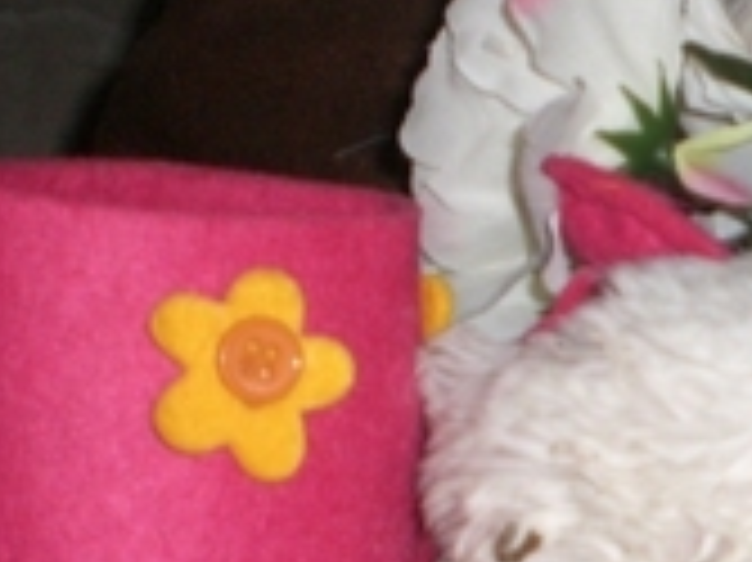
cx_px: 1060
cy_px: 310
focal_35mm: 108
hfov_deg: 16.8
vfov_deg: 13.7
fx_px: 2345
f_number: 3.1
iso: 200
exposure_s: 1/60
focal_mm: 6.3
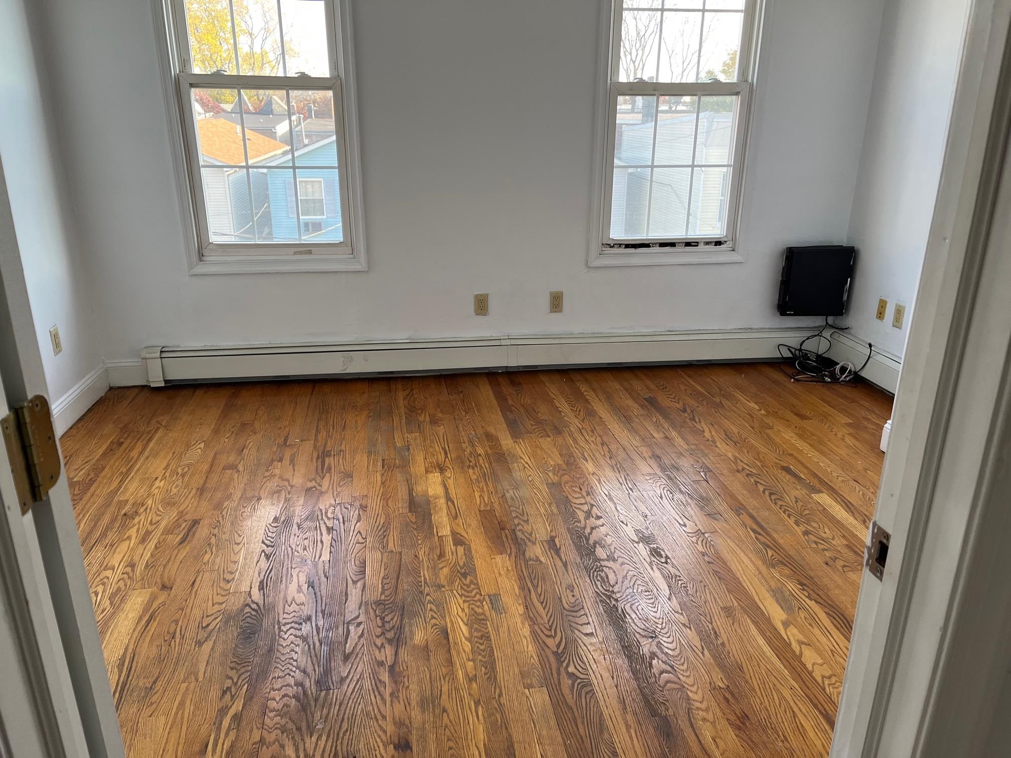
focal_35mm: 26
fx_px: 759
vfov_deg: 53.1
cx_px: 506
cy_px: 379
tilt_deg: -20.1
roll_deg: -0.2
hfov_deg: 67.3
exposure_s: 1/121
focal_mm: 5.1
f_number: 1.6
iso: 80
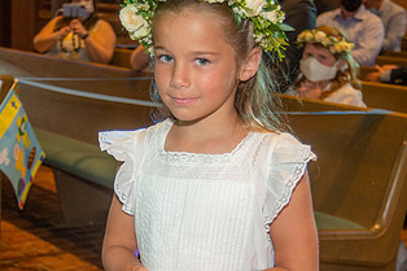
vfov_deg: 16.4
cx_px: 134
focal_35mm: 83
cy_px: 185
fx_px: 938
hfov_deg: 24.4
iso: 1600
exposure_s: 1/200
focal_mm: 45
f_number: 5
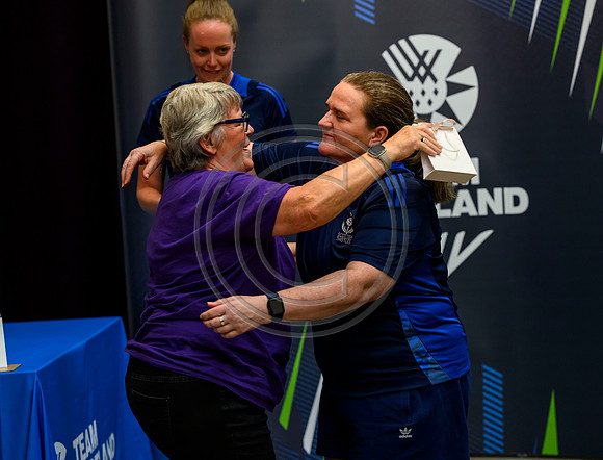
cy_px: 223
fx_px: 1380
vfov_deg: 18.9
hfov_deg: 24.6
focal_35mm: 79
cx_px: 355
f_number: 3.5
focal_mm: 70
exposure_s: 1/400
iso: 4000
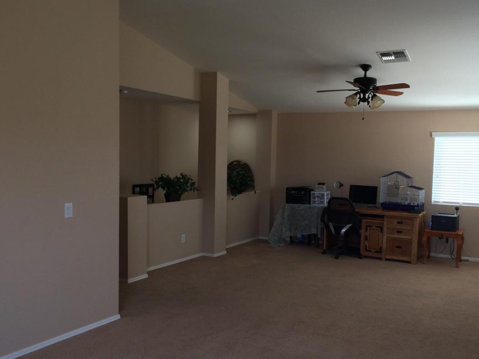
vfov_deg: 41.8
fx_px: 471
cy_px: 194
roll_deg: -1.2
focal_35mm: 34
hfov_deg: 53.8
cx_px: 274
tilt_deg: -6.0
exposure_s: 1/40
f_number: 2.2
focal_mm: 4.15
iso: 40
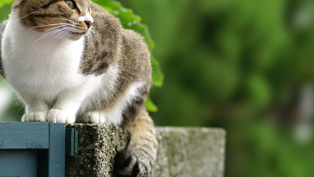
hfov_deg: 7.1
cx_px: 90
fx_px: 2538
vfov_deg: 4.0
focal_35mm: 305
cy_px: 53
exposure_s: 1/15
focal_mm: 135
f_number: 4.5
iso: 400
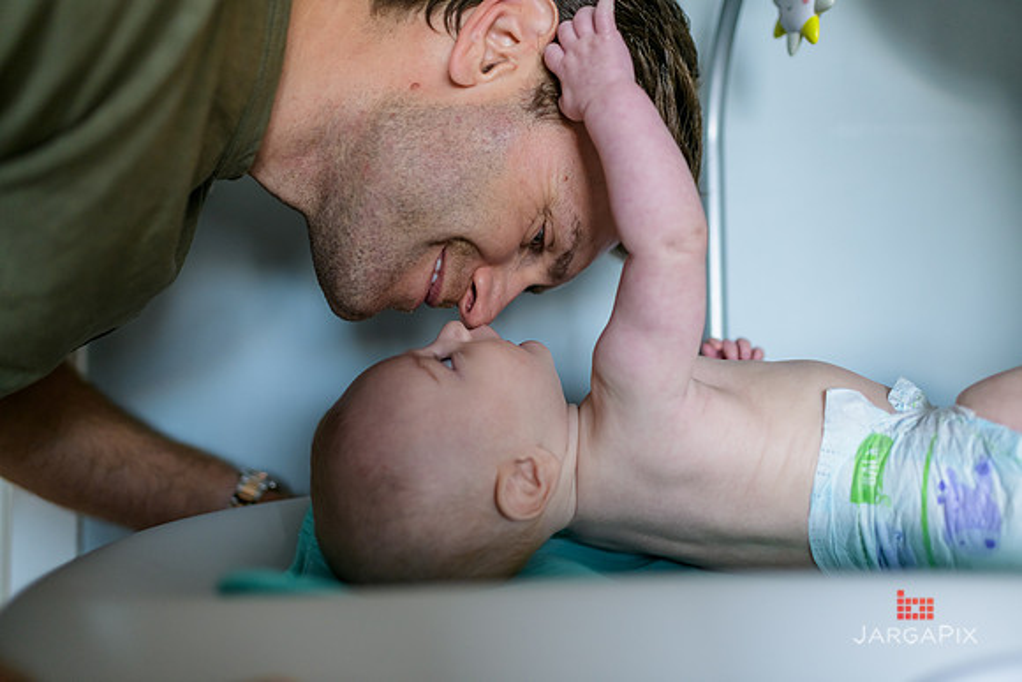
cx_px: 511
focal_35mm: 35
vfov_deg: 37.9
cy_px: 341
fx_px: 994
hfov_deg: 54.4
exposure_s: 1/200
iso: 400
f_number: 2
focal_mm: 35
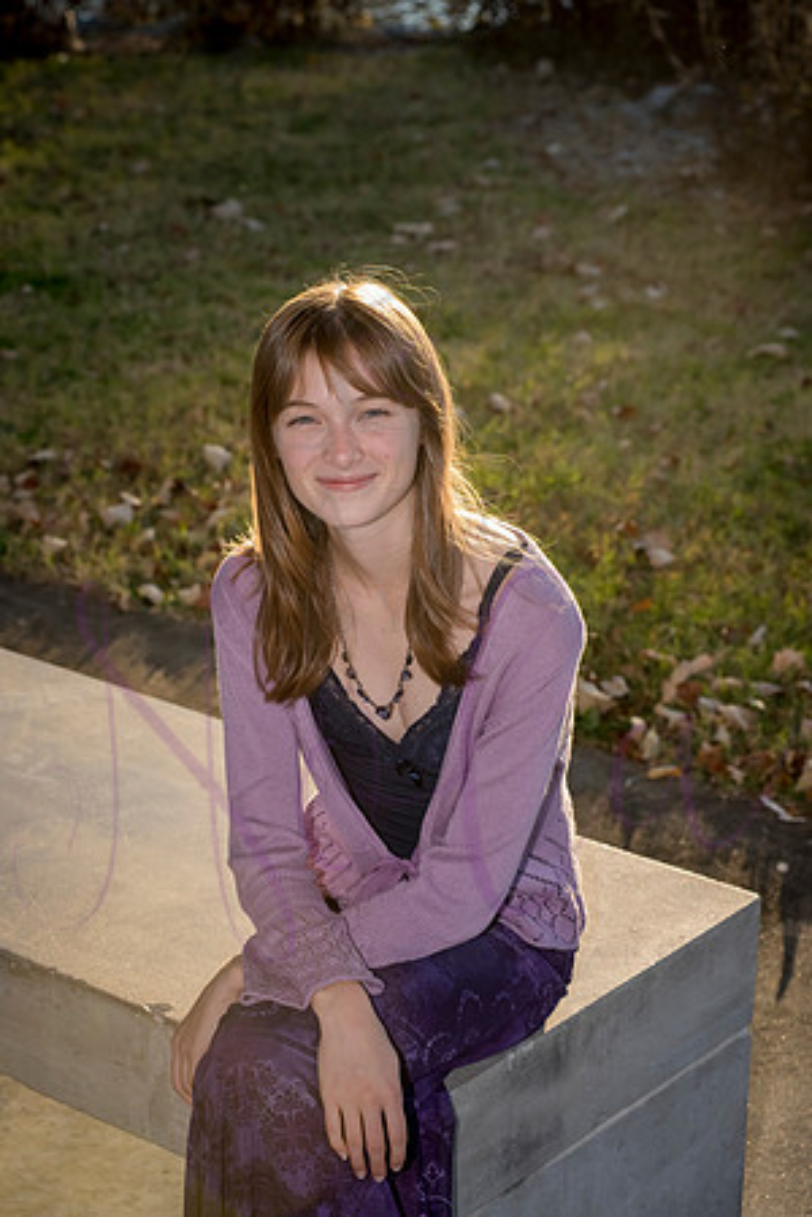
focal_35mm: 80
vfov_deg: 25.4
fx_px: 2706
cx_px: 406
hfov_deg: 17.1
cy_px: 608
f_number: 8
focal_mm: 80
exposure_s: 1/400
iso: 800
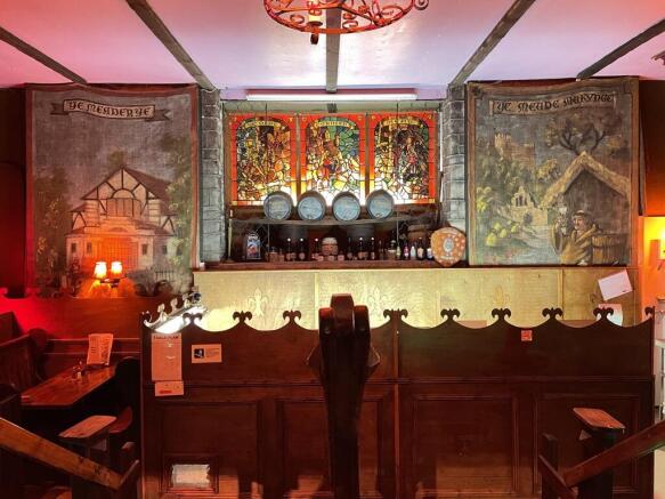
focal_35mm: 26
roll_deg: +1.1
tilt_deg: -1.9
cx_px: 332
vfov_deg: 53.0
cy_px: 250
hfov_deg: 67.3
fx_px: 499
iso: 1000
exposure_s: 1/17
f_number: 1.6
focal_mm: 4.2
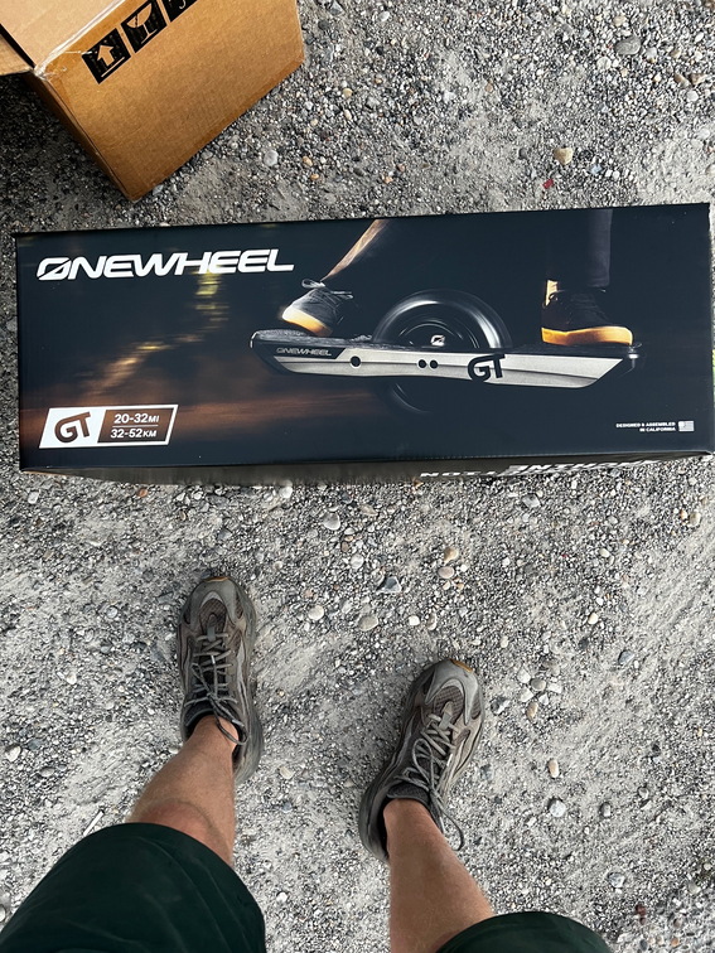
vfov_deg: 67.3
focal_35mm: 26
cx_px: 358
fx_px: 716
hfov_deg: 53.1
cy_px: 476
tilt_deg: -83.7
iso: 250
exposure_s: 1/60
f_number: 1.5
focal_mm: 5.7
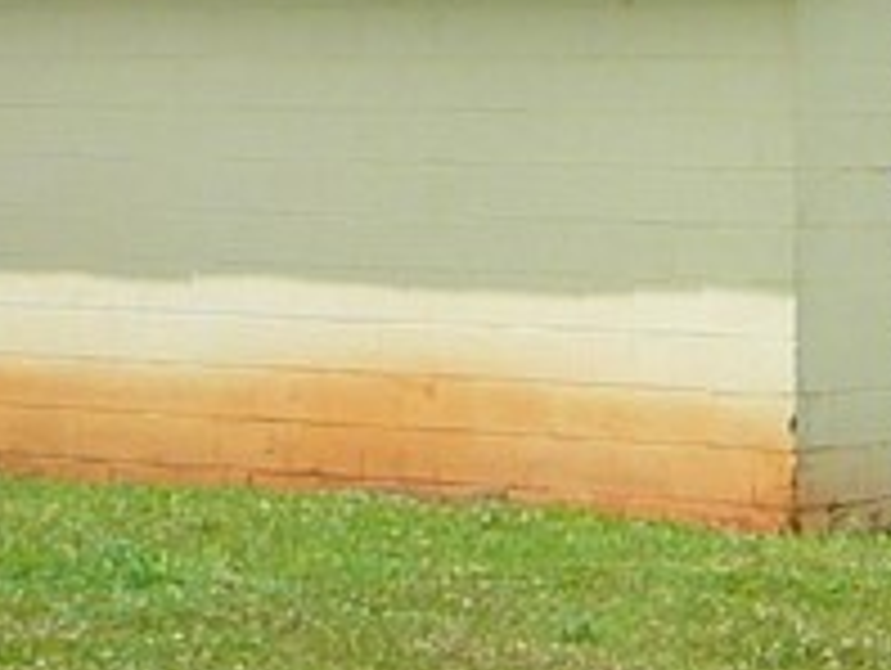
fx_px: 4665
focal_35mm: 181
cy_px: 162
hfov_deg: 10.1
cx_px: 1786
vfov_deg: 8.2
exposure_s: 1/500
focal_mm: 5.2
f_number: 5
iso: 80
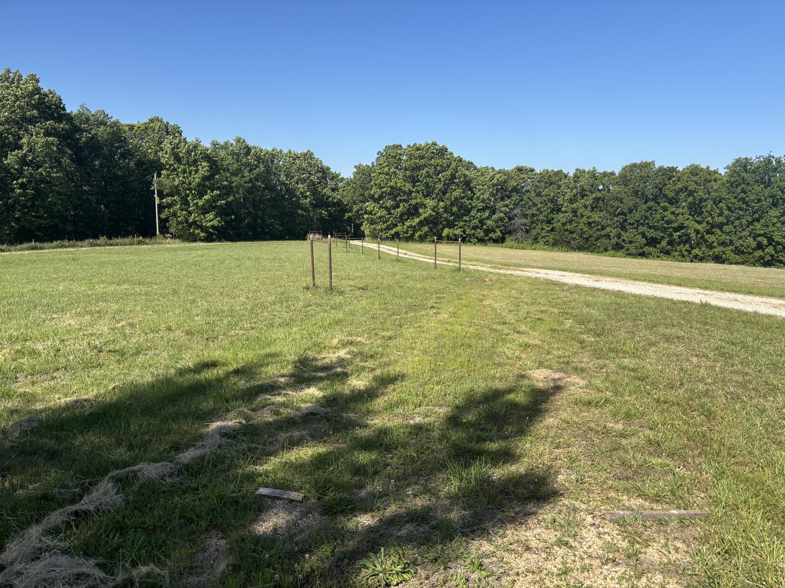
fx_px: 590
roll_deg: -0.4
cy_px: 294
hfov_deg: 67.3
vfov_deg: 53.1
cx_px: 392
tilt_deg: -9.0
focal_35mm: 26
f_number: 1.6
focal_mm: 5.96
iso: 50
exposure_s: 1/2857
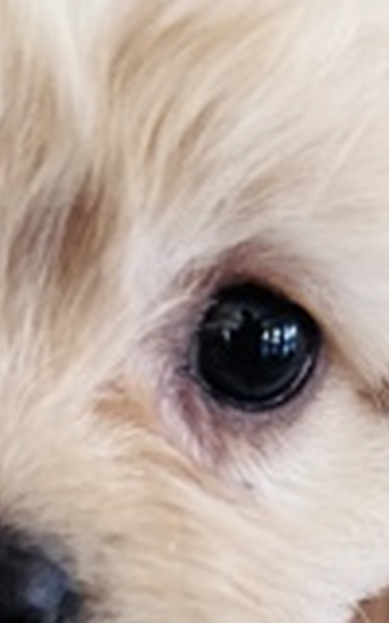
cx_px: 89
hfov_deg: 14.6
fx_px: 1510
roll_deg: -3.6
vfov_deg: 21.9
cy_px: 705
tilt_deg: -26.0
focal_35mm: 89
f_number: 1.78
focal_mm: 6.76
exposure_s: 1/60
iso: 250
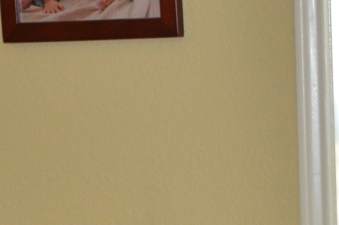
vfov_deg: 3.9
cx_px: 421
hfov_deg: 6.0
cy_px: 553
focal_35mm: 343
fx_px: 3224
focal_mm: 42
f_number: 4.8
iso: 800
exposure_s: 1/60
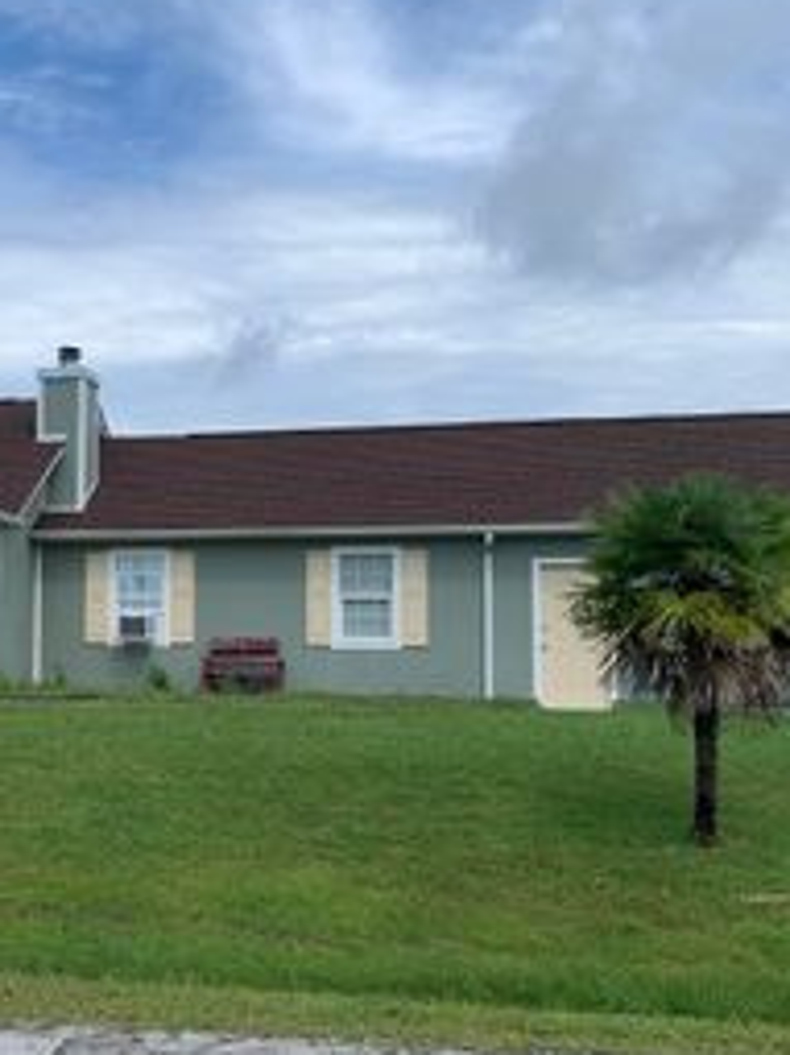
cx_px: 41
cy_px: 585
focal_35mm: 51
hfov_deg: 27.3
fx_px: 1553
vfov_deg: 37.5
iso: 25
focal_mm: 4.25
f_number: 1.8
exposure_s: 1/2364
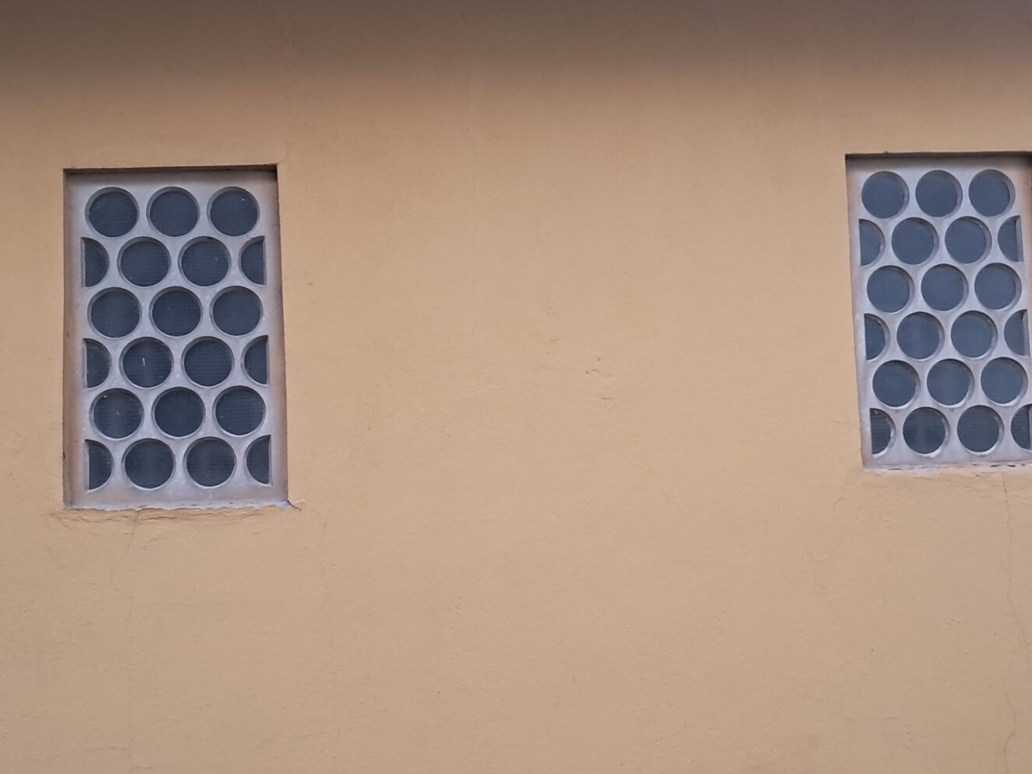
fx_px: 1550
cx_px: 523
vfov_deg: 28.0
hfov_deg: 36.8
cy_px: 456
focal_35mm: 52
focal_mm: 4
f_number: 1.8
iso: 250
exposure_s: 1/60
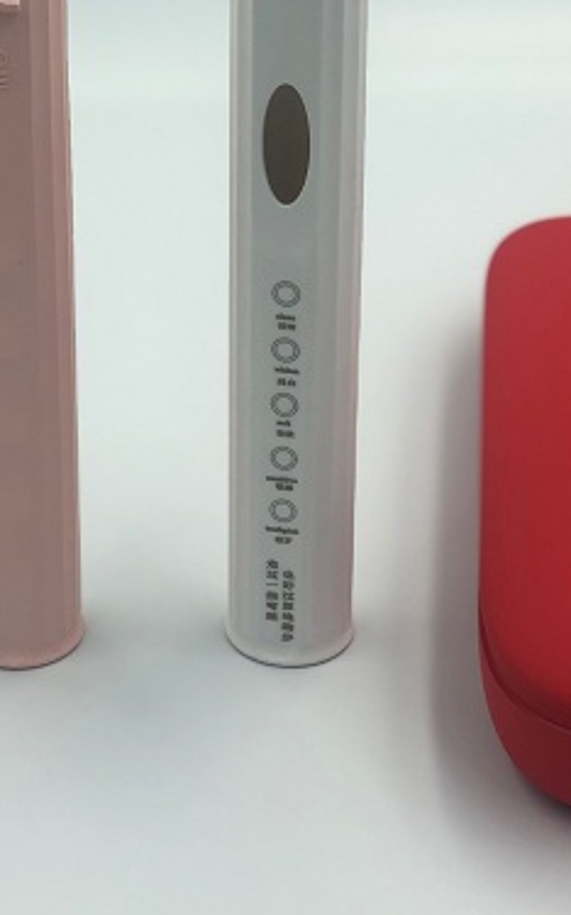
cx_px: 242
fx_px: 2443
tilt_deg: -24.4
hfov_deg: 13.3
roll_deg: -0.5
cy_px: 190
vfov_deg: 21.0
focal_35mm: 98
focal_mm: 6
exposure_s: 1/150
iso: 16
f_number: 2.4
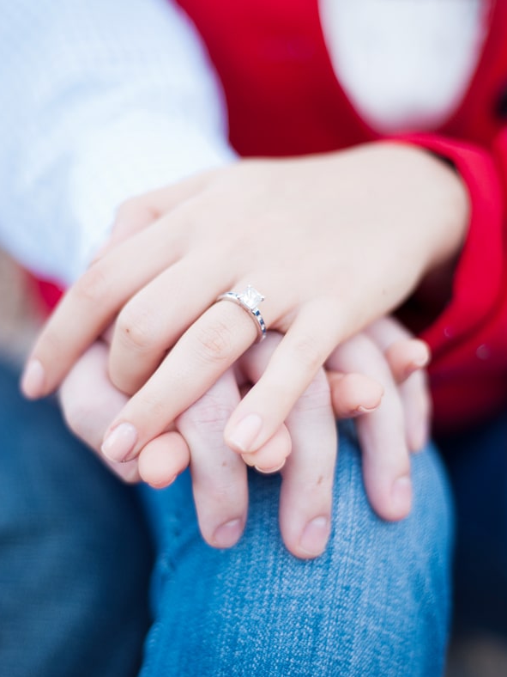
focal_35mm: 55
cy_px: 359
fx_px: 1074
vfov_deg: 34.9
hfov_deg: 26.6
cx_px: 254
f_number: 1.8
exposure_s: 1/125
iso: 160
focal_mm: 50
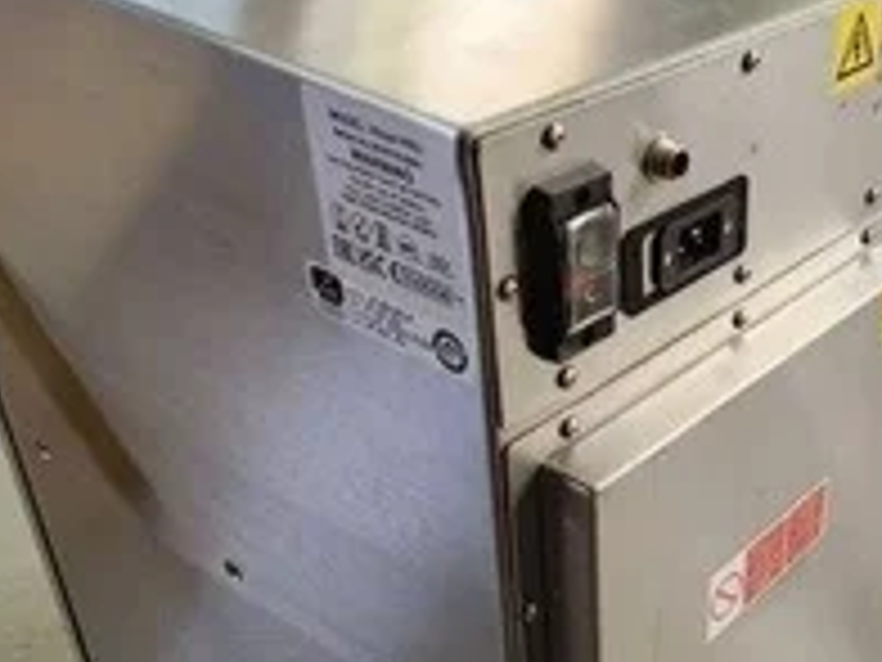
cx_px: 842
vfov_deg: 30.8
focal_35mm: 47
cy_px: 401
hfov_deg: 37.0
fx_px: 1198
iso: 1000
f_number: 1.8
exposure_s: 1/120
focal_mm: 5.54
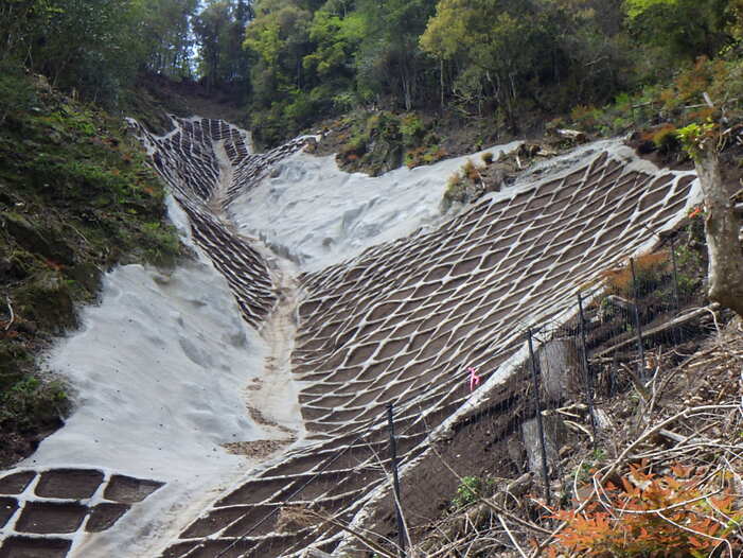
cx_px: 372
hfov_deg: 37.5
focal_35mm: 51
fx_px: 1095
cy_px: 279
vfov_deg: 28.6
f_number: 4.4
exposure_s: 1/200
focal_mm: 9.1
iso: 125
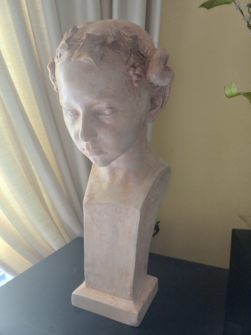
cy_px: 168
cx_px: 126
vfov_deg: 69.4
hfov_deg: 54.9
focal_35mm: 25
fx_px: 242
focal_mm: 4.65
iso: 125
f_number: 1.8
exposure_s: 1/50
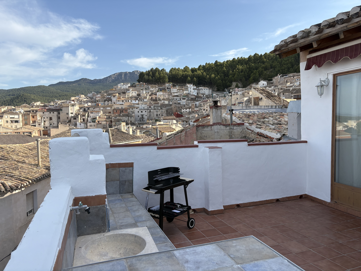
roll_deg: +1.2
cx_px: 180
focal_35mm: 26
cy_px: 136
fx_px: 271
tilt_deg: -3.5
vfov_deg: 53.1
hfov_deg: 67.3
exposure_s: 1/1953
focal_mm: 5.96
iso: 50
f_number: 1.6
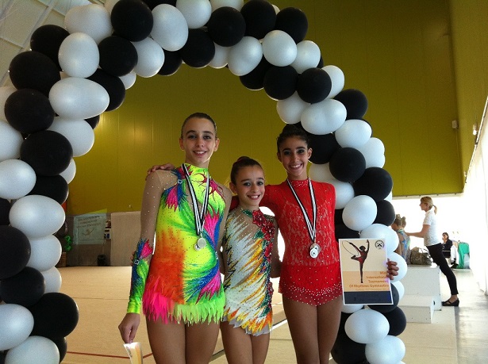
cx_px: 244
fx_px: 493
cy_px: 182
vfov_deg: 40.6
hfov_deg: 52.7
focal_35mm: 35
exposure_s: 1/40
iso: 100
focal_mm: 3.85
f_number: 2.8
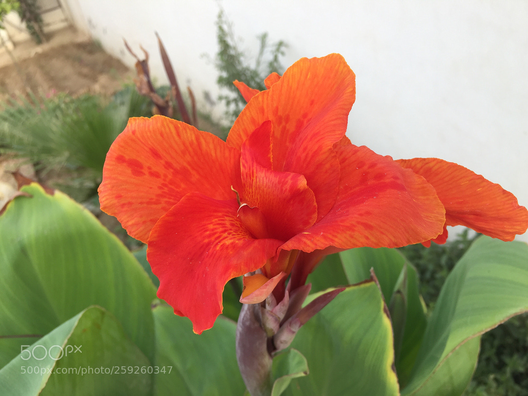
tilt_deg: -32.5
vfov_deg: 48.2
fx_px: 442
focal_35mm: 29
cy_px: 198
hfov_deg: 61.7
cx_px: 264
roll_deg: +15.2
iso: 32
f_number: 2.2
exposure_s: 1/154
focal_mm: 4.15
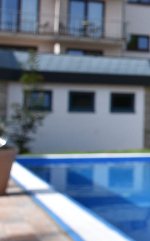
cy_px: 84
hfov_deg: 12.3
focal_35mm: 90
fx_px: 589
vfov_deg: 23.0
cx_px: 325
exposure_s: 1/500
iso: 180
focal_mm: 20
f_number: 8
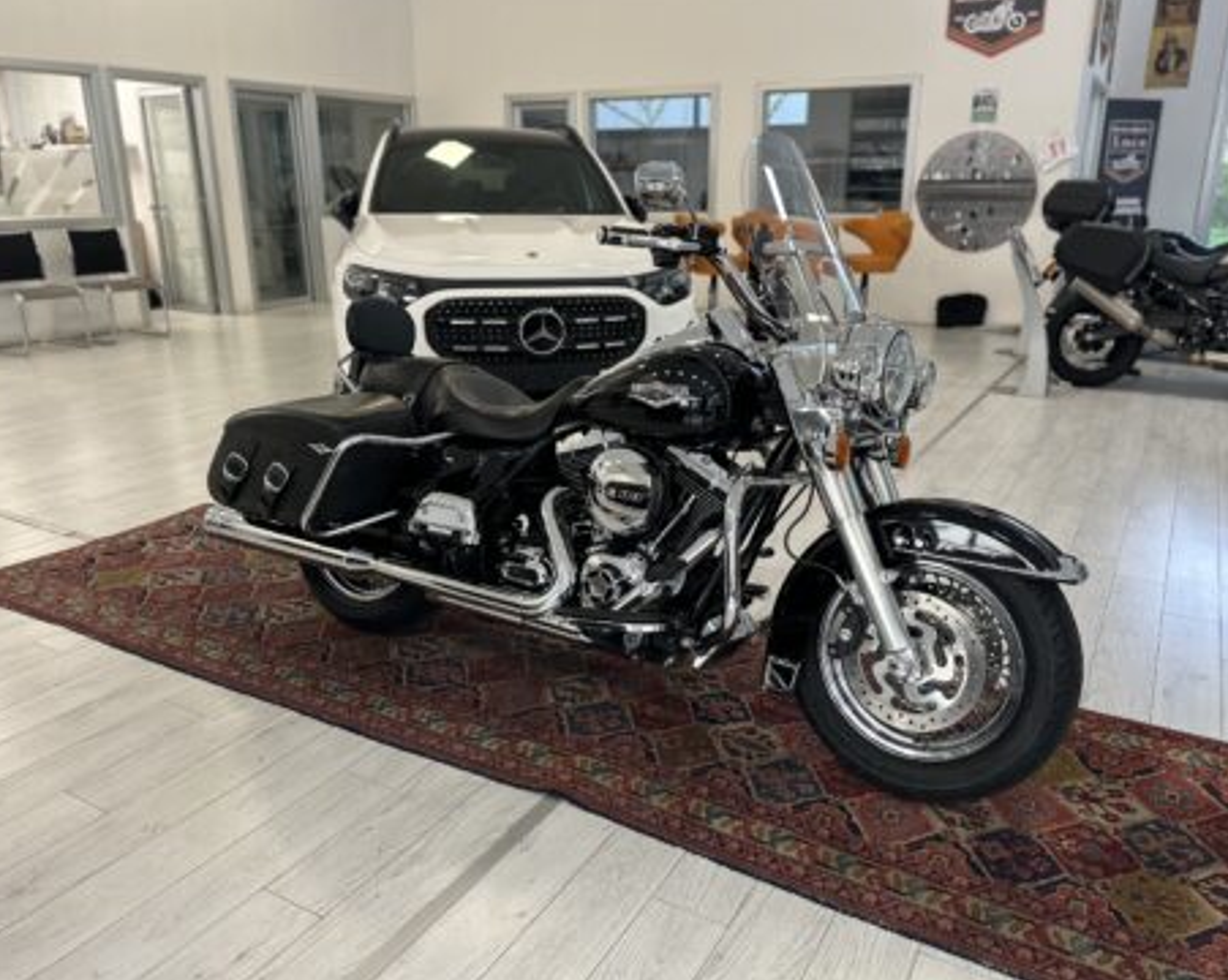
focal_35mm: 26
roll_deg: +0.1
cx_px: 648
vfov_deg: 54.9
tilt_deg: -18.5
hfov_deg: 66.0
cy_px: 494
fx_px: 944
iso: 125
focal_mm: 6.86
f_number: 1.78
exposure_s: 1/50
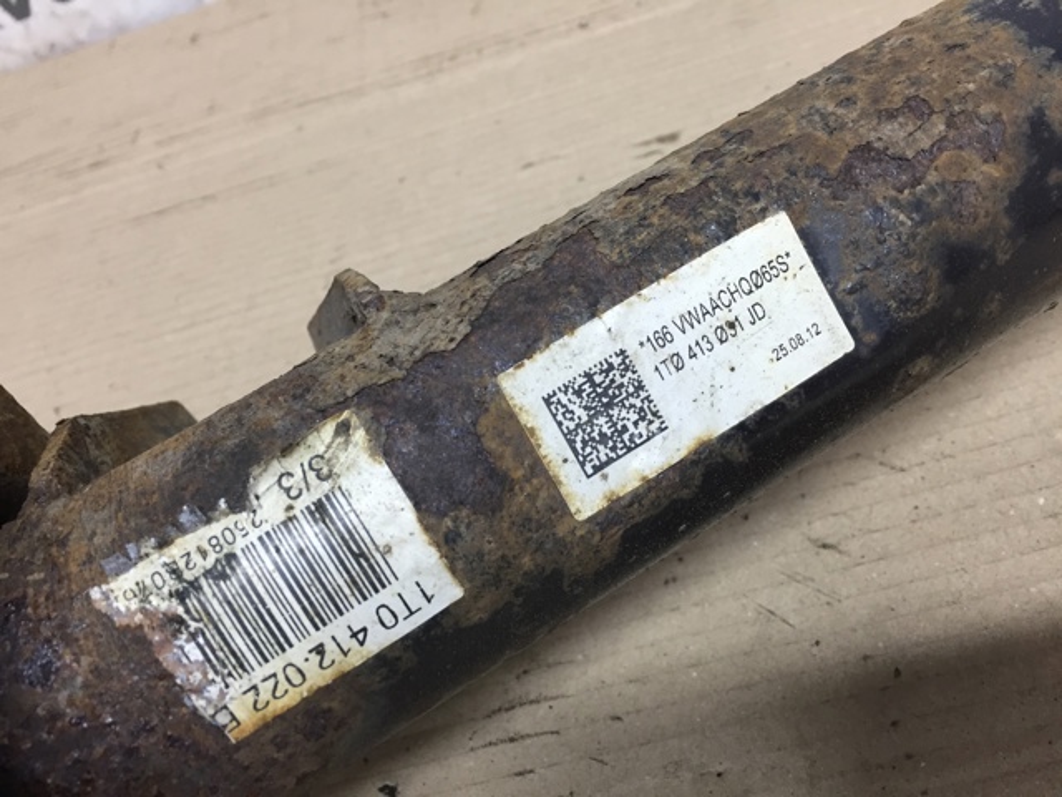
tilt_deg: -45.9
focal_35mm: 29
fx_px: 890
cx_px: 531
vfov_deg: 48.2
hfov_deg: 61.7
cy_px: 398
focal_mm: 4.15
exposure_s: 1/33
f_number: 2.2
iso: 64
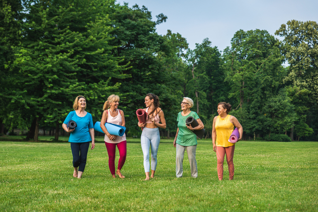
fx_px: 574
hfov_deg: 30.9
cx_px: 159
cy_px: 106
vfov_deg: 20.9
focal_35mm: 65
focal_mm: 65
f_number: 3.2
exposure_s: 1/640
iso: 200
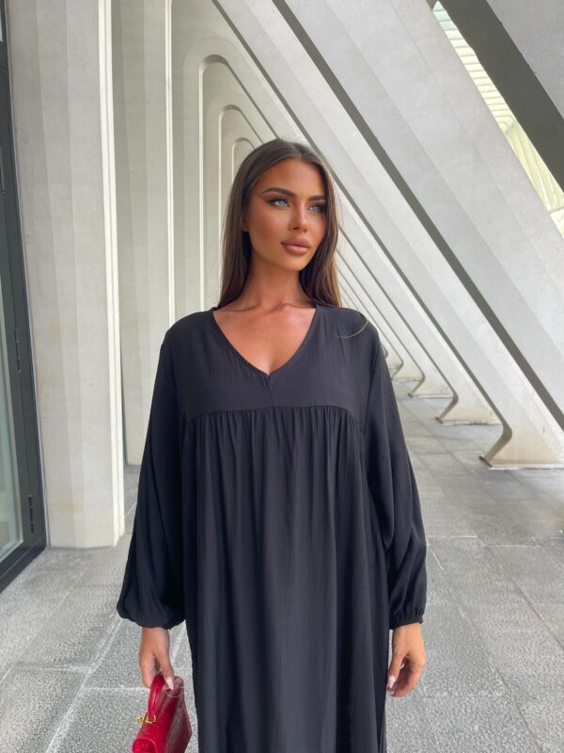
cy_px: 376
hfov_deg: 54.9
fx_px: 543
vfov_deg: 69.4
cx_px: 282
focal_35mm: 25
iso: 40
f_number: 1.6
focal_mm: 5.1
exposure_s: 1/121
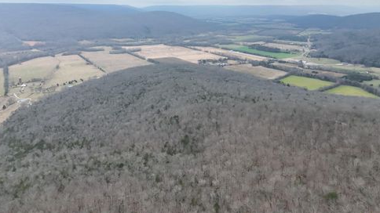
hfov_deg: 69.9
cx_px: 192
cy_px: 83
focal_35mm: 27
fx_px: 272
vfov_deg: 42.6
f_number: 1.7
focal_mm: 6.72
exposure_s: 1/1250
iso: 310
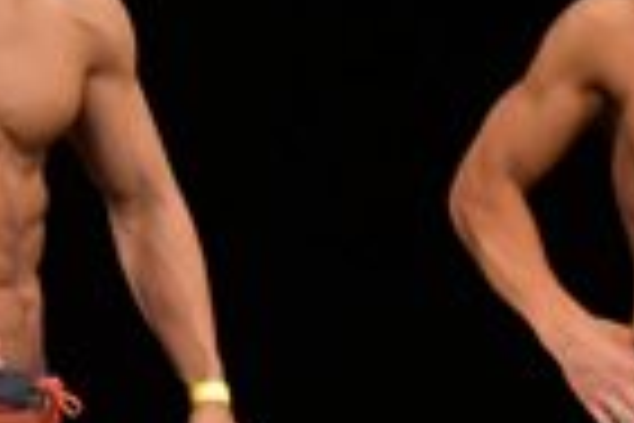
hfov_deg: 1.8
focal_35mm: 1114
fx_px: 19617
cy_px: 603
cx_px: 1293
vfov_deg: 1.2
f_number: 5.6
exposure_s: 1/400
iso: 3200
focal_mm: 135
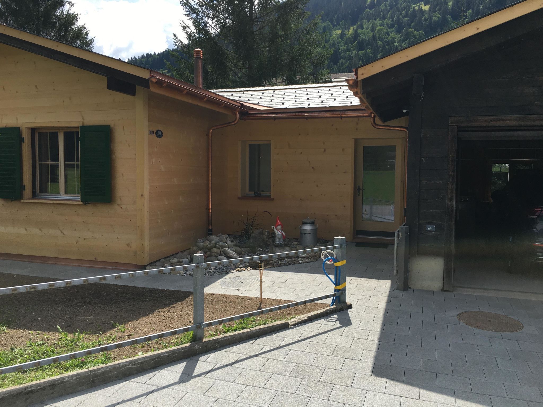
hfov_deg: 61.7
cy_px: 204
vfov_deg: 48.2
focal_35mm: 29
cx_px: 272
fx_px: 455
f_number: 2.2
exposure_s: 1/1241
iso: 25
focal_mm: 4.15
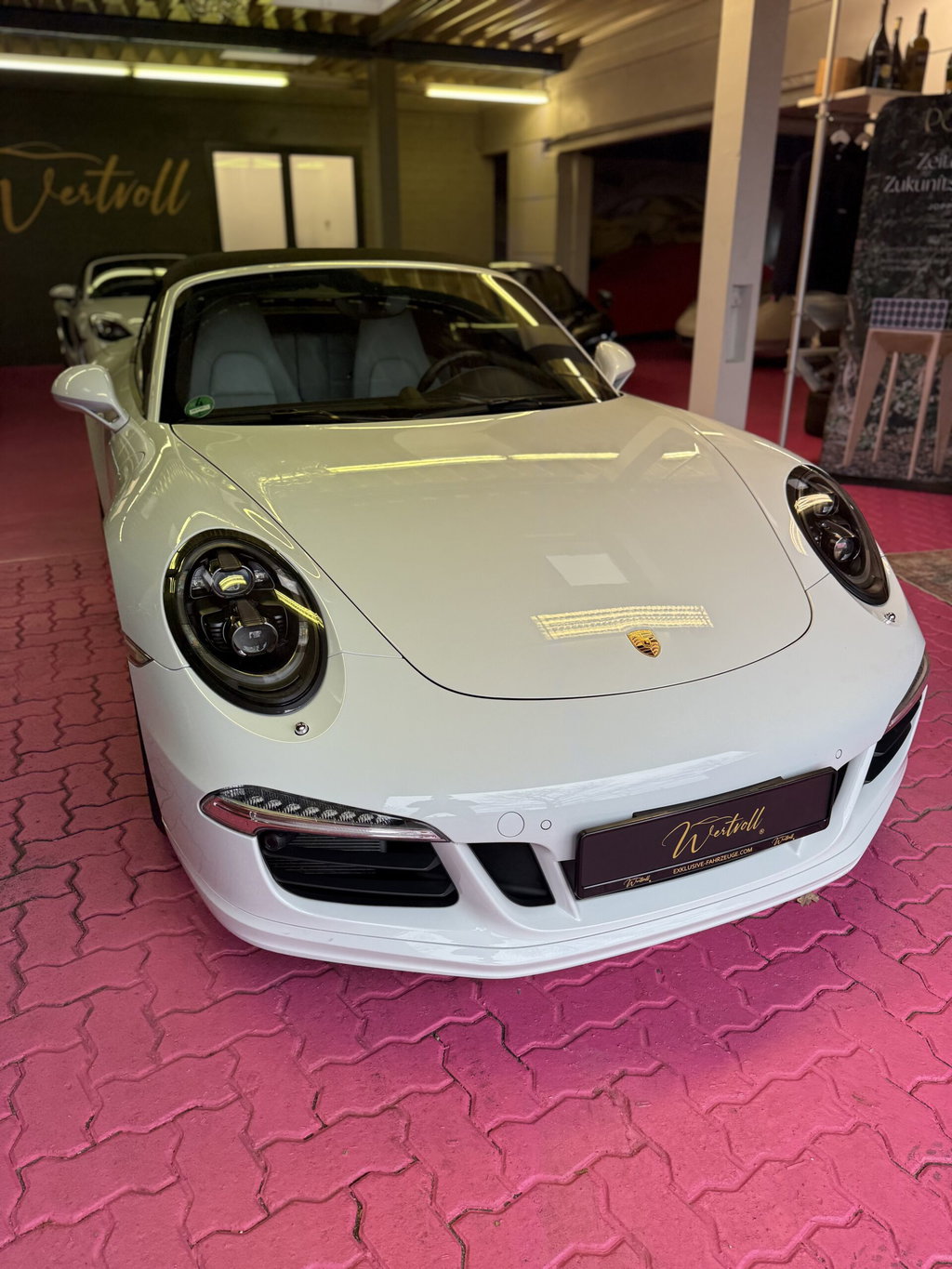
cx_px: 476
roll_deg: -0.3
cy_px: 634
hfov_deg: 56.8
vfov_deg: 71.6
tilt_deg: -22.4
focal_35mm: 24
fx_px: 880
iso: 50
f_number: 1.78
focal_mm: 6.76
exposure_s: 1/127
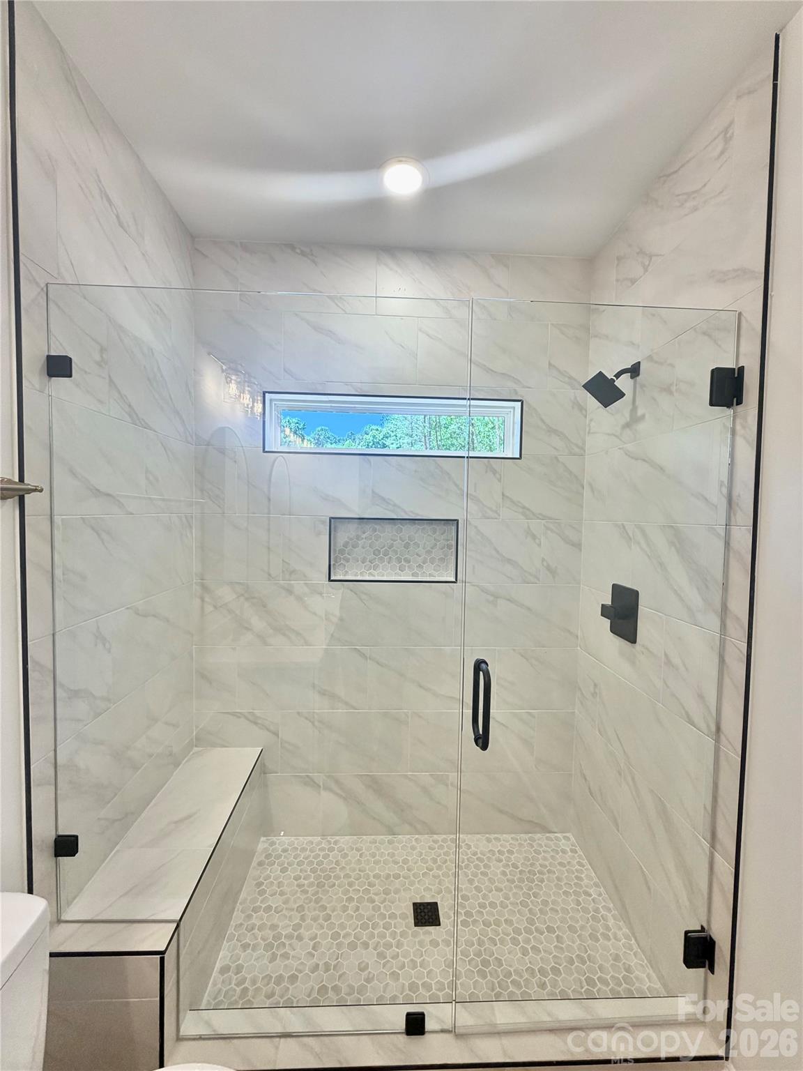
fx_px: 433
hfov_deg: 85.7
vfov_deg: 102.1
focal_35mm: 14
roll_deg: -1.2
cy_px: 536
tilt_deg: -3.2
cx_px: 402
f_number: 2.2
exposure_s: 1/120
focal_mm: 2.22
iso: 100
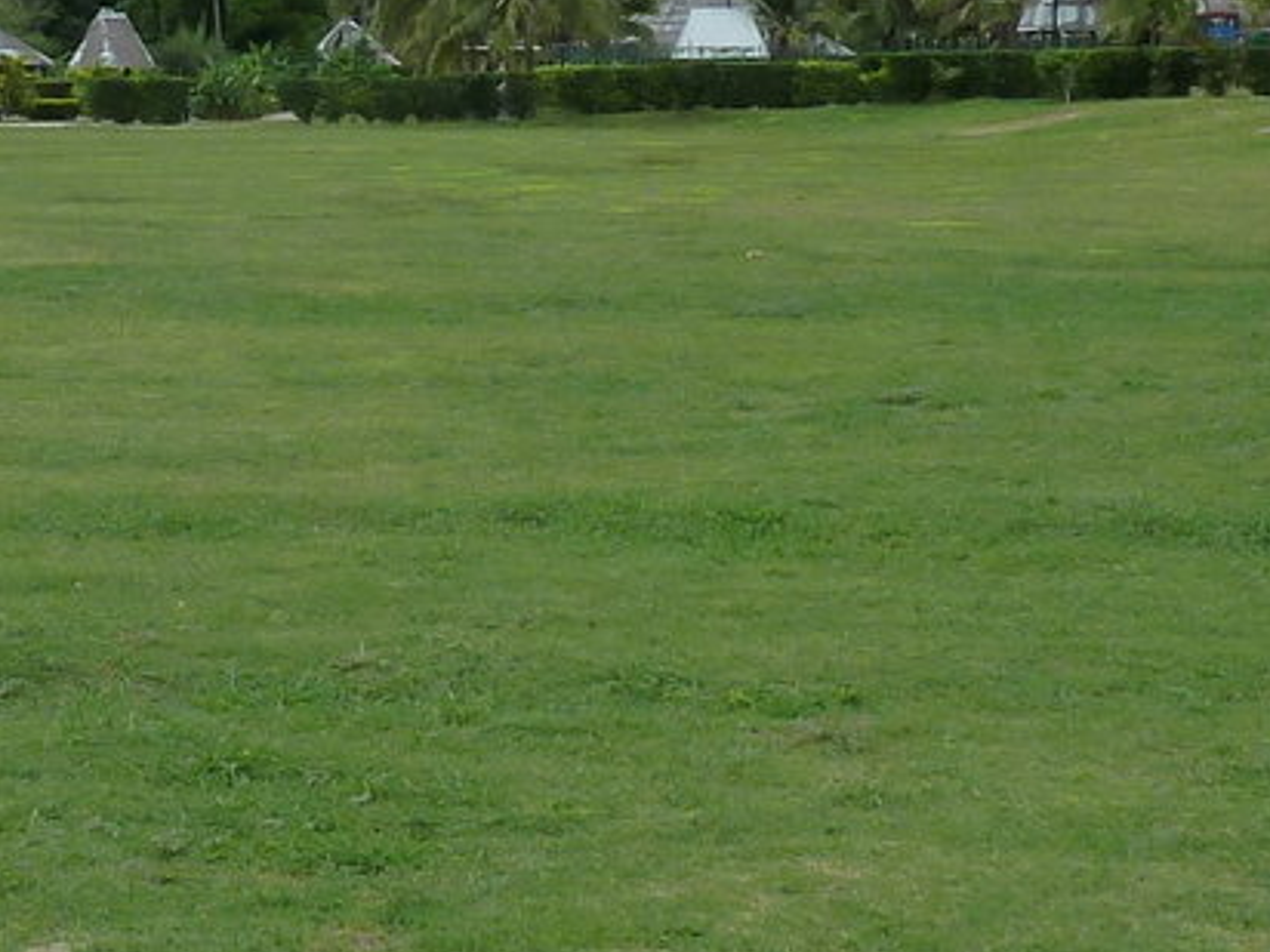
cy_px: 114
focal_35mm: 97
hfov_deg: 19.3
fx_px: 3559
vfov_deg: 15.1
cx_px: -154
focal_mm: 4.1
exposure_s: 1/400
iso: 125
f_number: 5
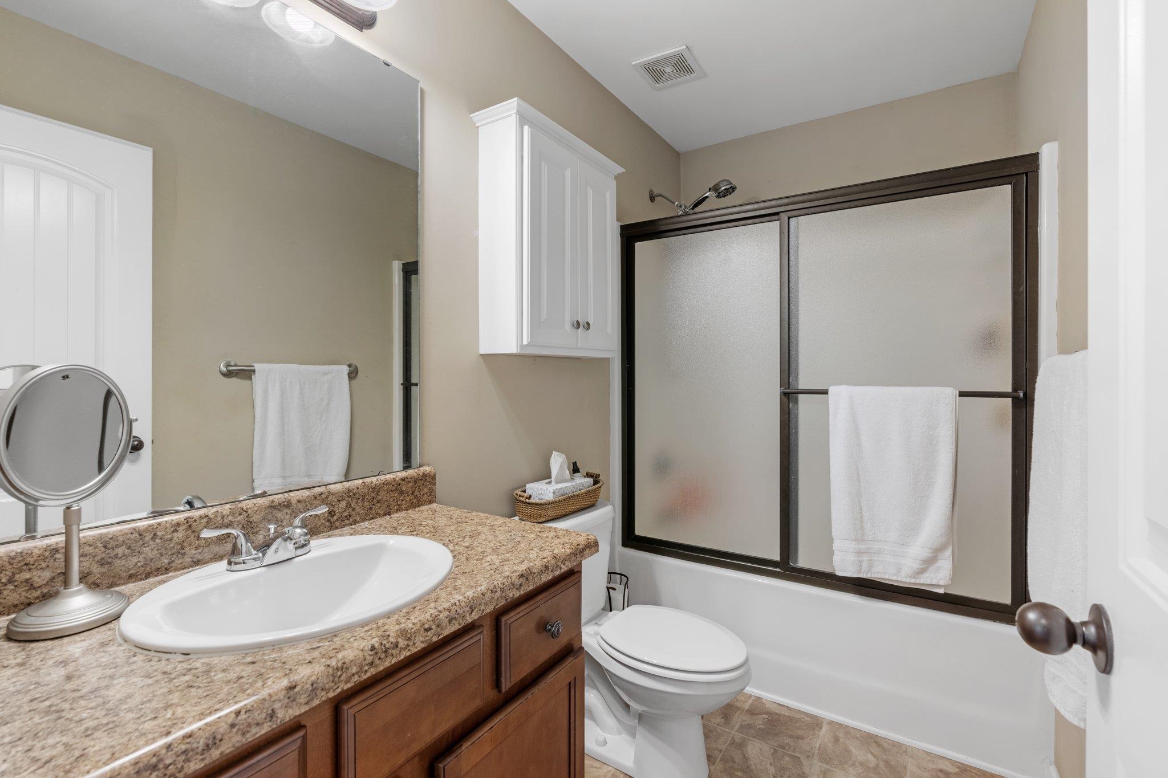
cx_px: 584
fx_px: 519
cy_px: 389
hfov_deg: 96.7
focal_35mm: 16
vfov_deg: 73.7
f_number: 9
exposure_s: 2
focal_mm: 16
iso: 200
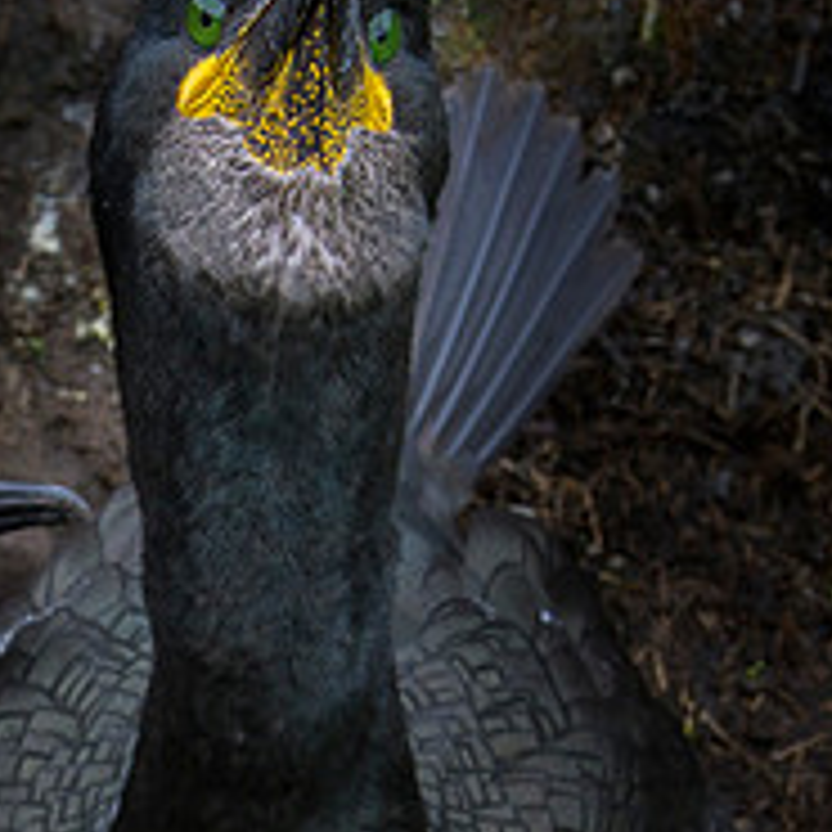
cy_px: 750
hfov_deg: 17.2
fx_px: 2719
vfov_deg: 17.1
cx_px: 148
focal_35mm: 100
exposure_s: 1/400
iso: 1250
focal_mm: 21
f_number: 8
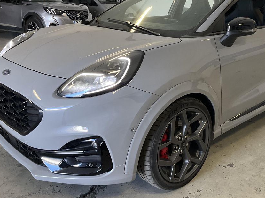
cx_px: 167
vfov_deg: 34.1
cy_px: 70
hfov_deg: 44.4
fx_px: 321
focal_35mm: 42
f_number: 1.8
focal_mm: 3
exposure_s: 1/50
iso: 50
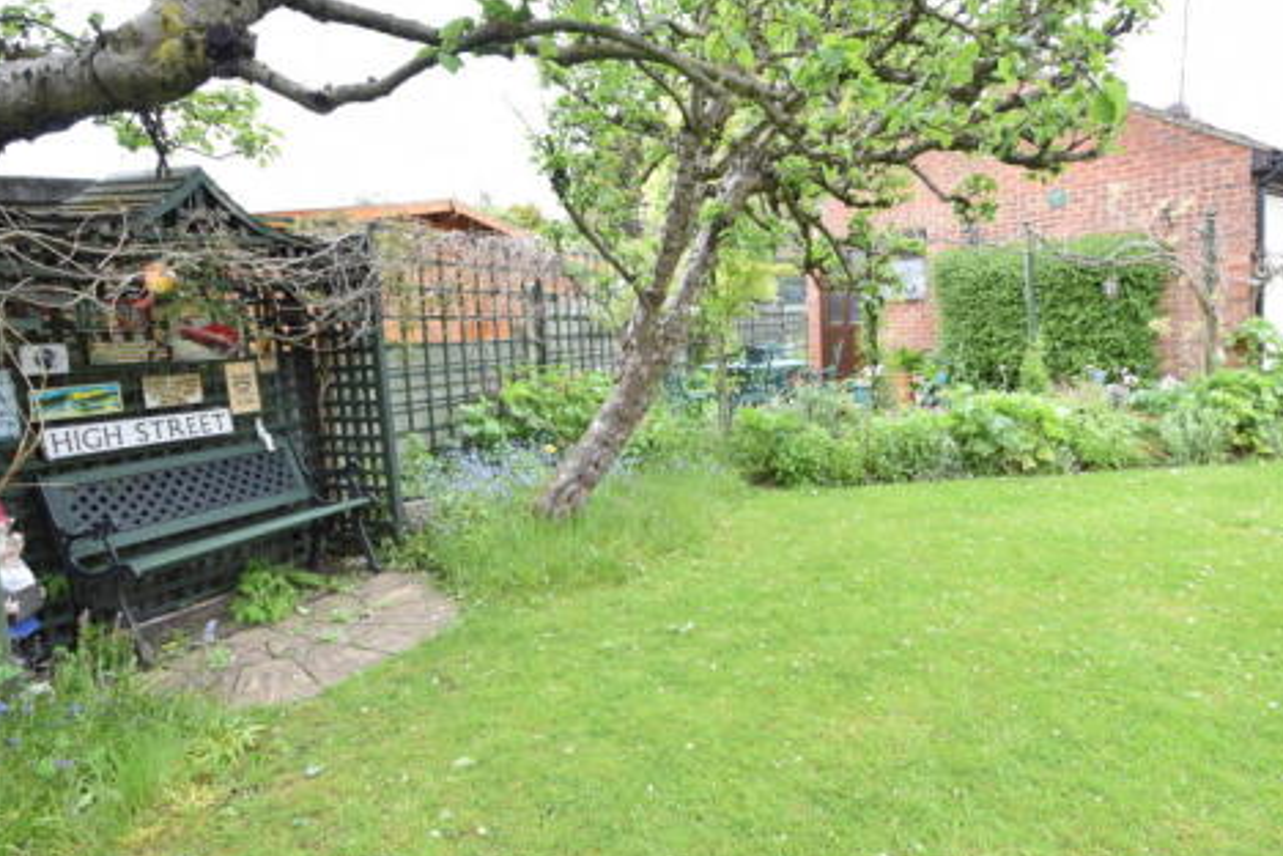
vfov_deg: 59.4
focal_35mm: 21
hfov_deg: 80.9
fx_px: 748
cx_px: 709
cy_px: 394
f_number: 5.6
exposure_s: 1/125
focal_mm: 10
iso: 400
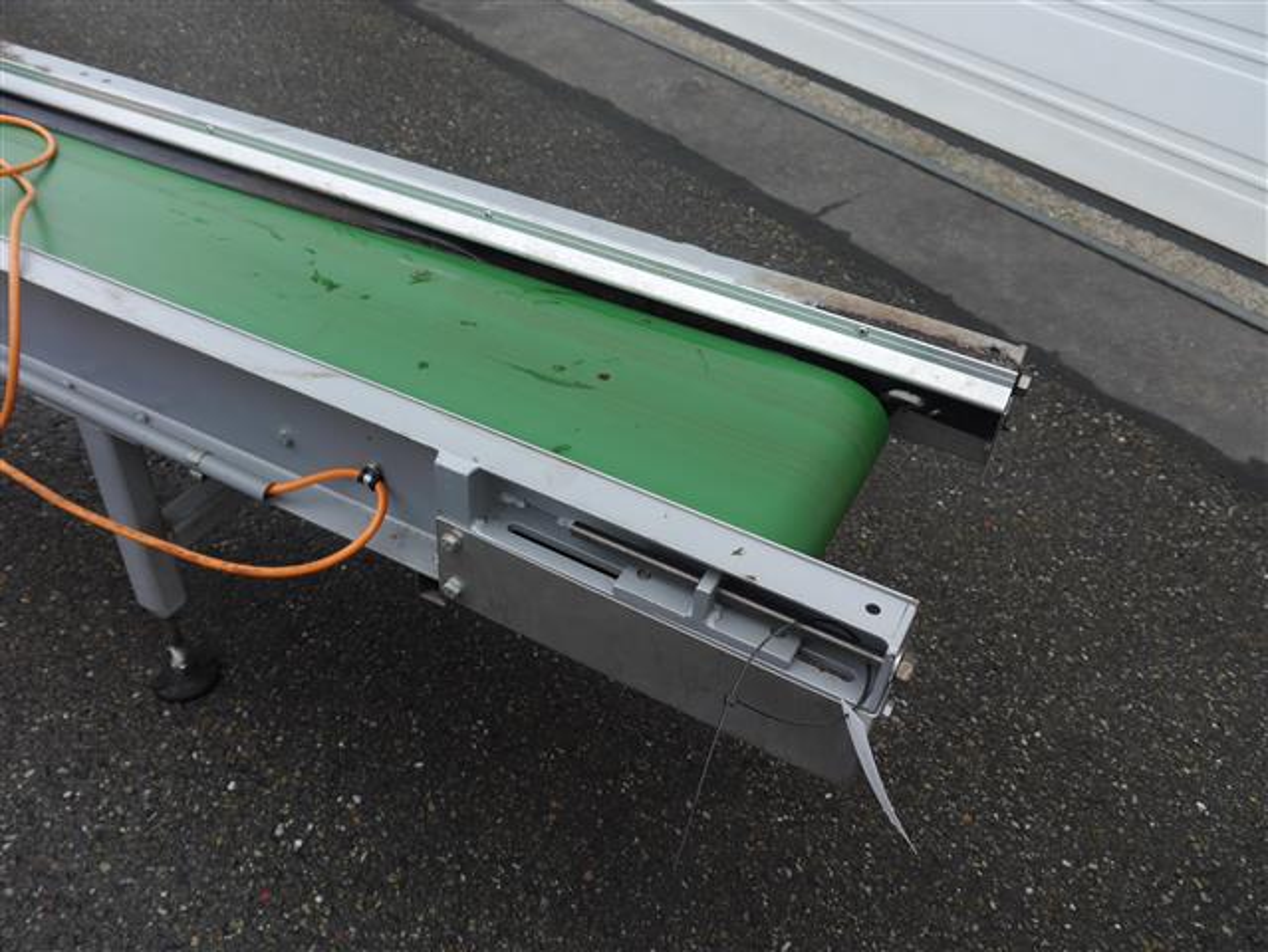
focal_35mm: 30
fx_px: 1100
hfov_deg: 59.9
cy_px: 476
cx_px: 634
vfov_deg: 46.8
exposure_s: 1/200
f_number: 5
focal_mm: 15
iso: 160
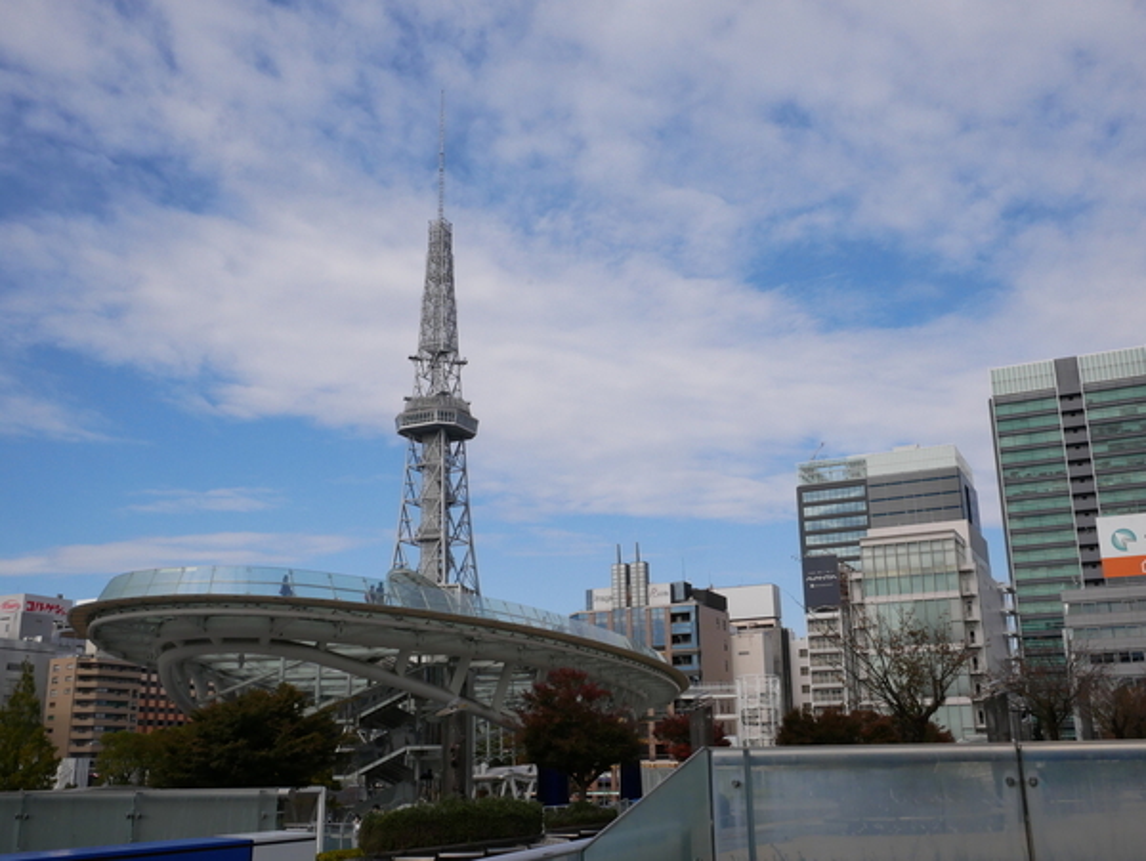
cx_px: 573
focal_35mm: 34
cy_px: 430
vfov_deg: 41.8
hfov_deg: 53.9
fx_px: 1127
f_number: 11
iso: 800
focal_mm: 17
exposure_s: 1/1300
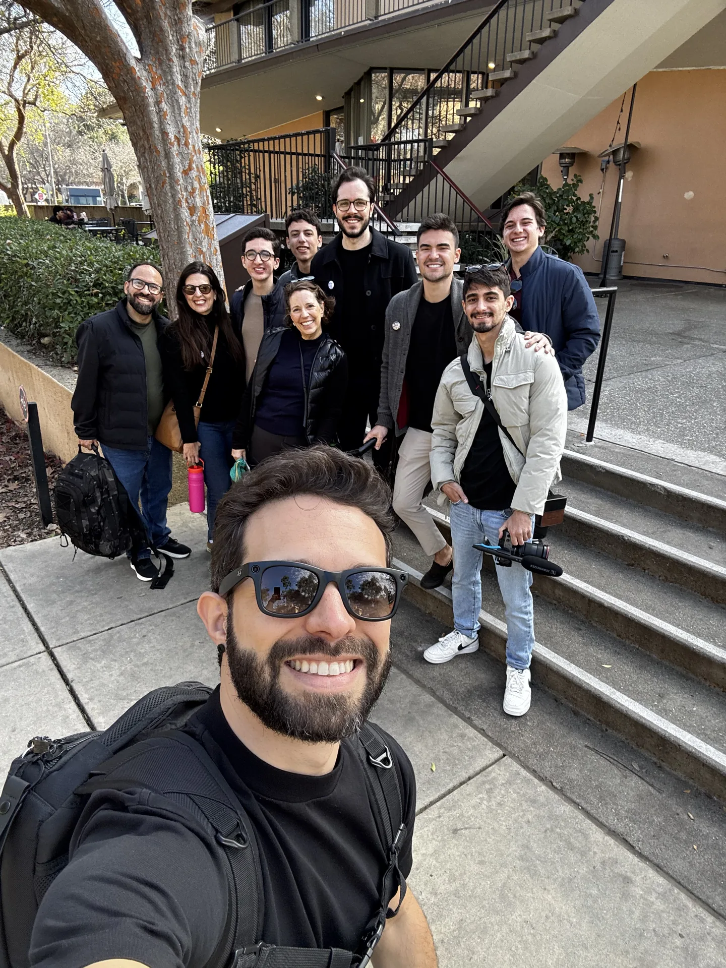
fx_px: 643
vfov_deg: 73.9
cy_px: 484
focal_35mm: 23
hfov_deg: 58.9
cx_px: 363
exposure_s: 1/122
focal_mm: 2.69
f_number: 1.9
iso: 32
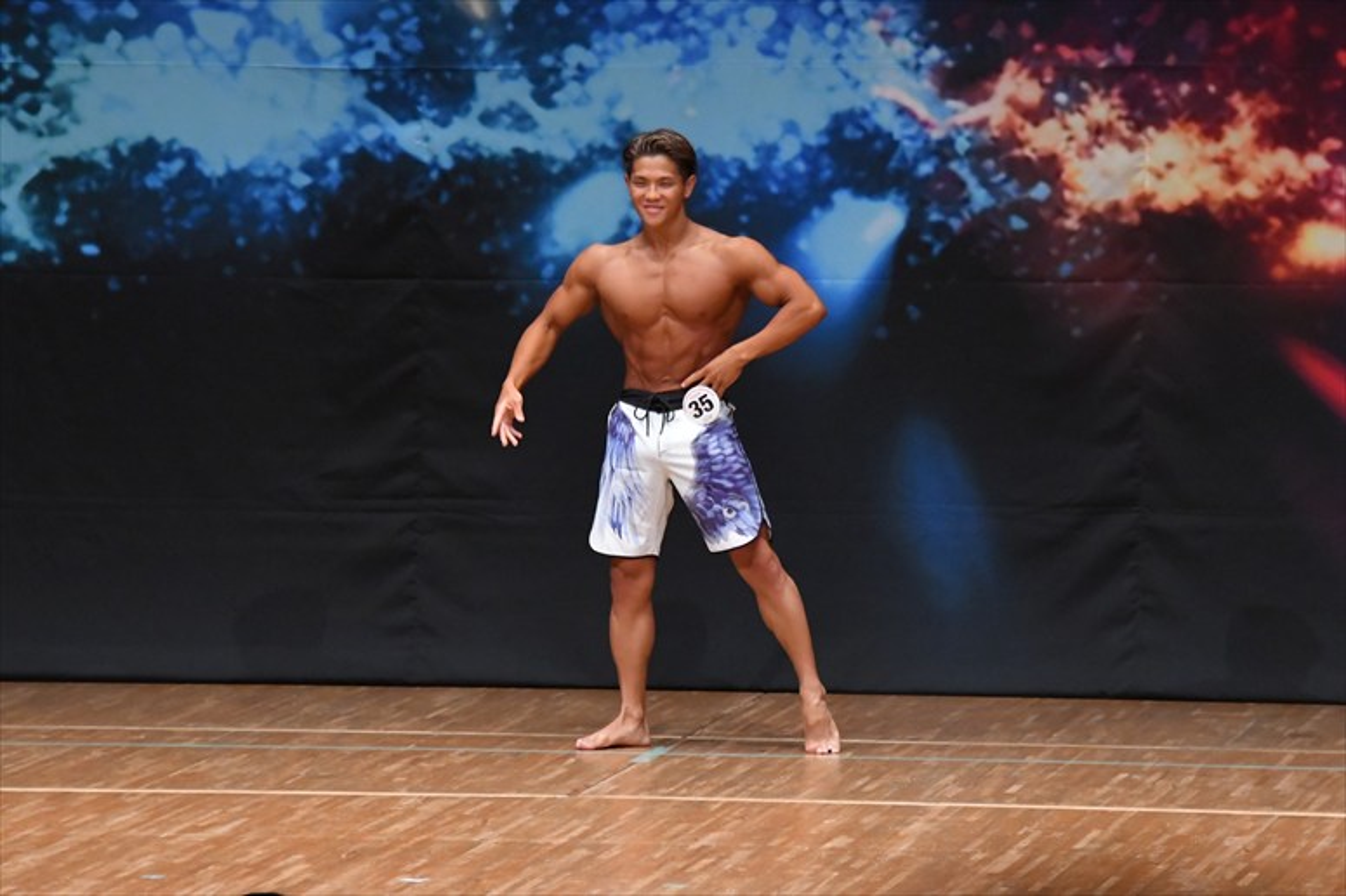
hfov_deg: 7.6
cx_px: 673
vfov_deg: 5.1
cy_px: 448
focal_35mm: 270
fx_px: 10090
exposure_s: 1/400
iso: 6400
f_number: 5.6
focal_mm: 180
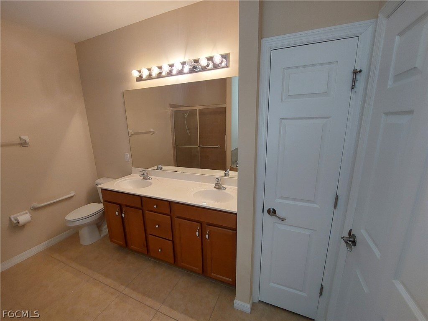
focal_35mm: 13
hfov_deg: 106.2
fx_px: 161
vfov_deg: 89.9
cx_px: 214
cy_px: 160
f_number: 2.2
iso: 160
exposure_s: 1/60
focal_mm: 1.74
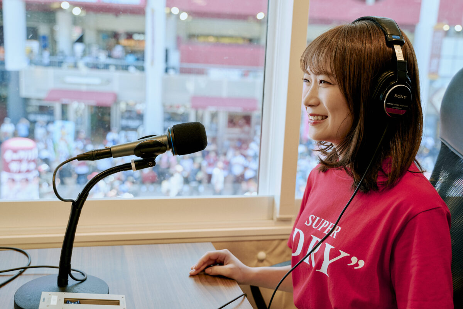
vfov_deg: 33.4
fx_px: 514
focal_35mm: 40
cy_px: 154
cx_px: 232
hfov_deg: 48.5
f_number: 4
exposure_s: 1/200
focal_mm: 40
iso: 400
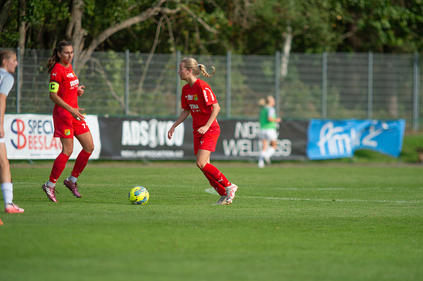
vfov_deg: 3.2
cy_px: 140
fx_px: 5106
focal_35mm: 435
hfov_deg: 4.7
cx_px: 212
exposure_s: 1/1250
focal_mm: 420
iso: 160
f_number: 4
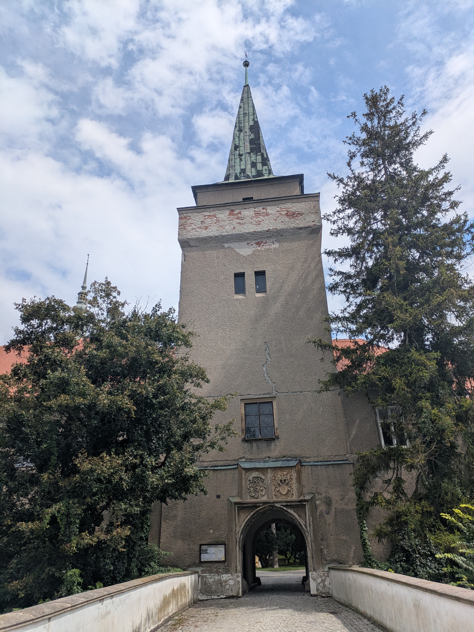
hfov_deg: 54.9
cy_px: 316
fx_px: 456
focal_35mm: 25
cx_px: 237
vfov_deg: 69.4
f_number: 1.89
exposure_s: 1/2538
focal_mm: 5.43
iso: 49
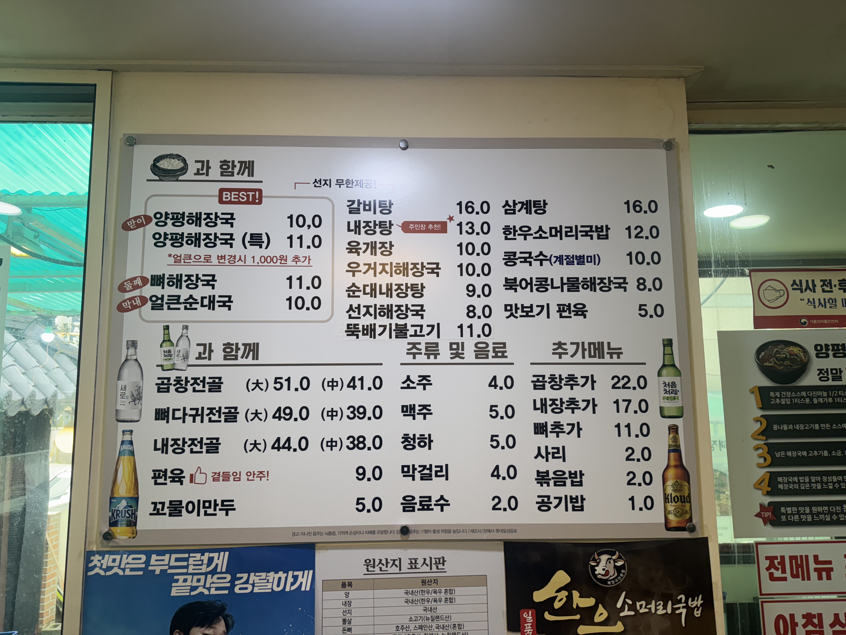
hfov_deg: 71.6
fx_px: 587
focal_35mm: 24
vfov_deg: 56.8
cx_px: 423
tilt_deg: +8.5
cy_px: 318
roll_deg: +1.3
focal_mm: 6.76
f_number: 1.78
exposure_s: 1/120
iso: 125
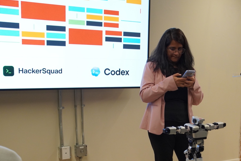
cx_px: 183
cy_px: 124
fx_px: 360
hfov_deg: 36.1
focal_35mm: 54
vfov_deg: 24.8
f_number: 4
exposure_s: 1/160
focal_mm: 23
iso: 1600
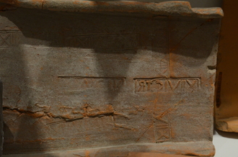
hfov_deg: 19.7
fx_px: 686
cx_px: 102
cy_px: 84
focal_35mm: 104
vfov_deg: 13.1
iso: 1250
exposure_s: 1/50
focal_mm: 52
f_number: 5
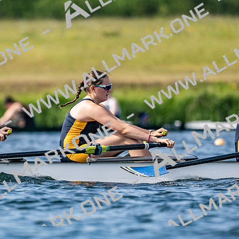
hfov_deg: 2.3
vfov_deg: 2.3
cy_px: 120
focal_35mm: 770
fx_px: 6015
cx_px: 98
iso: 250
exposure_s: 1/2500
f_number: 4.5
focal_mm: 400
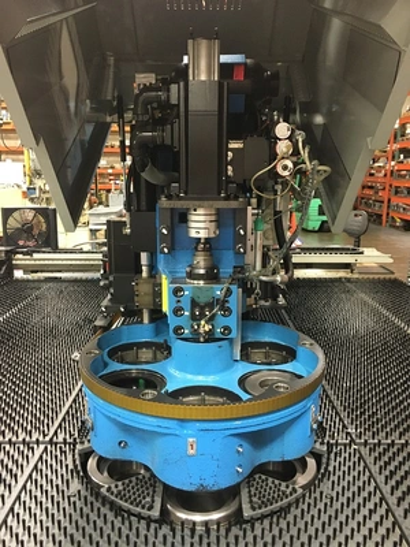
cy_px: 274
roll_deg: -1.3
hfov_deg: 48.2
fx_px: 458
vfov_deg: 61.7
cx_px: 205
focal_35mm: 29
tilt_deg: -13.5
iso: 200
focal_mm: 4.15
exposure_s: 1/24
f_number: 2.2
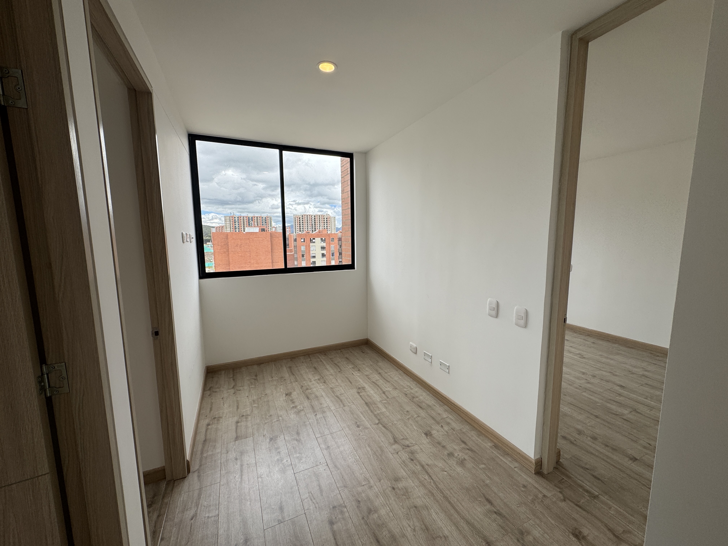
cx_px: 364
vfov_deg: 85.7
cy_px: 273
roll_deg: +0.0
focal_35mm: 14
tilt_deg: -7.3
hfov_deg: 102.1
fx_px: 294
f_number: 2.2
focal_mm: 2.22
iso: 50
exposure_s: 1/700
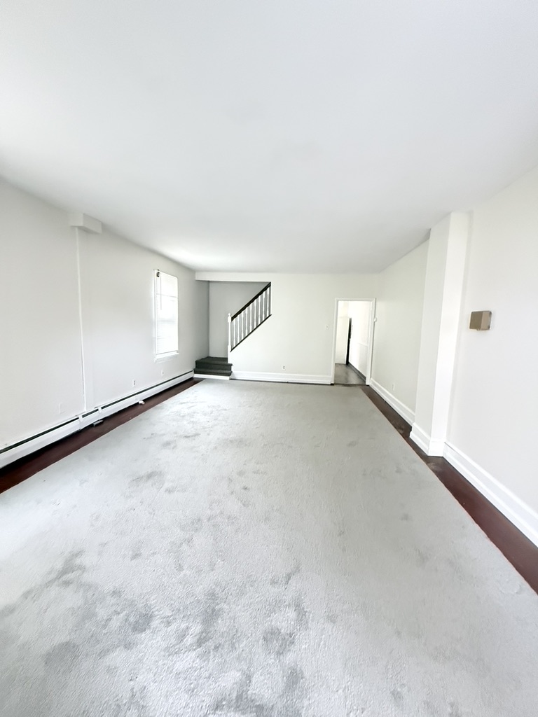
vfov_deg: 102.1
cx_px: 269
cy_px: 358
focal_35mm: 14
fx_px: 290
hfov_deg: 85.7
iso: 1000
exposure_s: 1/60
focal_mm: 2.22
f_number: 2.2
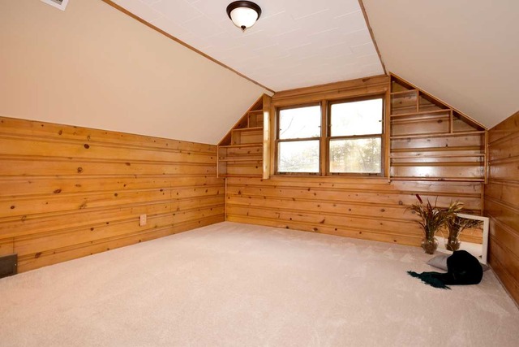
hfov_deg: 85.4
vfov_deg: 63.2
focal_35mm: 20
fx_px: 281
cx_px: 260
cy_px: 174
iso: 500
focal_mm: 13
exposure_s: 1/80
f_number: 6.3
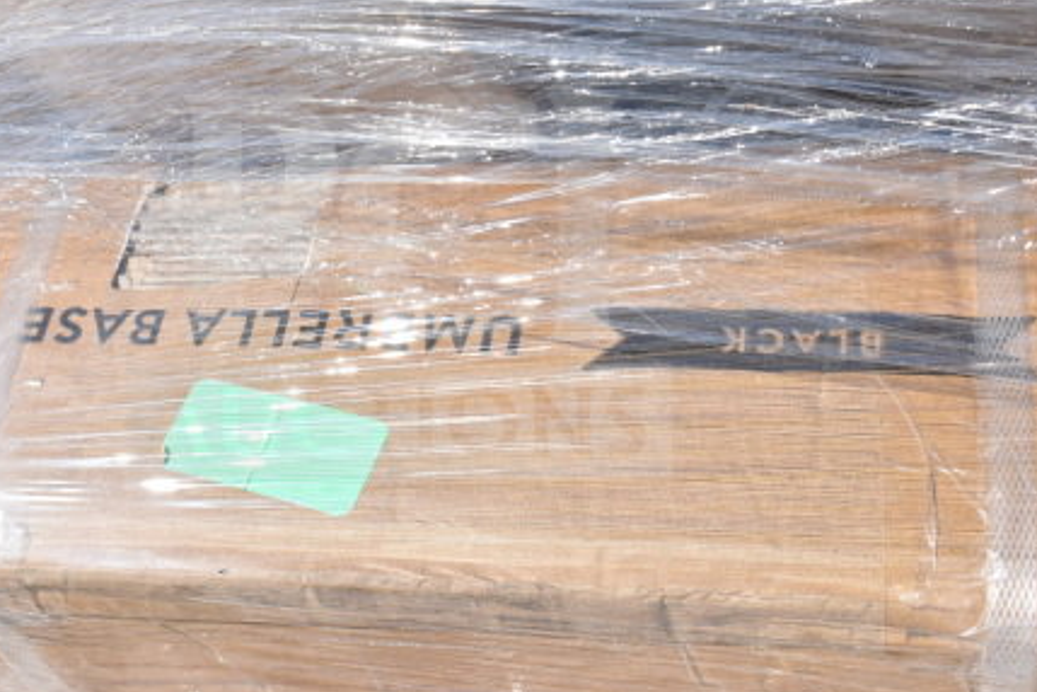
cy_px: 287
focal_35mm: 64
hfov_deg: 31.3
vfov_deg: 21.2
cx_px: 399
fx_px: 1843
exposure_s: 1/500
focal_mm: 30
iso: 200
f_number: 9
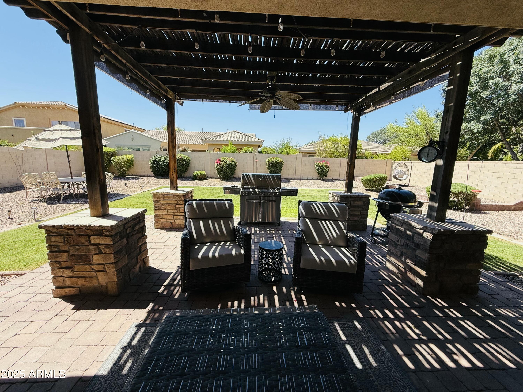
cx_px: 262
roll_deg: -1.2
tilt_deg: -9.2
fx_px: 212
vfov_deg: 85.7
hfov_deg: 102.1
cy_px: 196
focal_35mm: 14
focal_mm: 2.22
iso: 50
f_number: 2.2
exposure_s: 1/1017
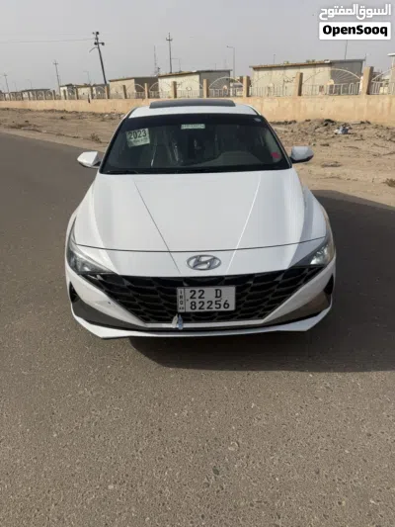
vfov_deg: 71.6
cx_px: 198
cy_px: 264
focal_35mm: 24
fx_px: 365
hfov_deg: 56.8
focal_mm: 6.76
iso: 80
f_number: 1.78
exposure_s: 1/7353
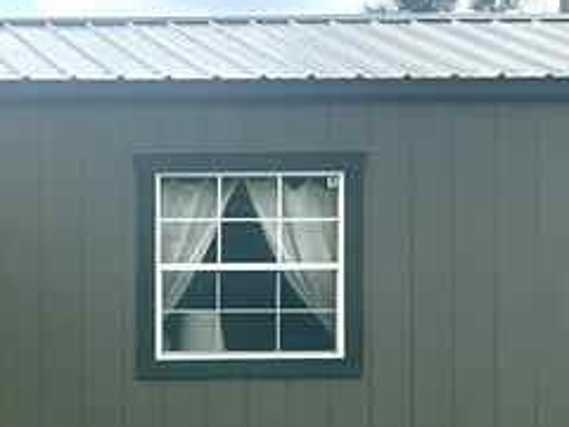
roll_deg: +0.9
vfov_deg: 11.5
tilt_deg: -0.2
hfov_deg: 14.4
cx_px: -284
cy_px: 387
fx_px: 2104
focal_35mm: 128
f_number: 1.78
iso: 80
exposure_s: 1/4545
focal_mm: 6.86
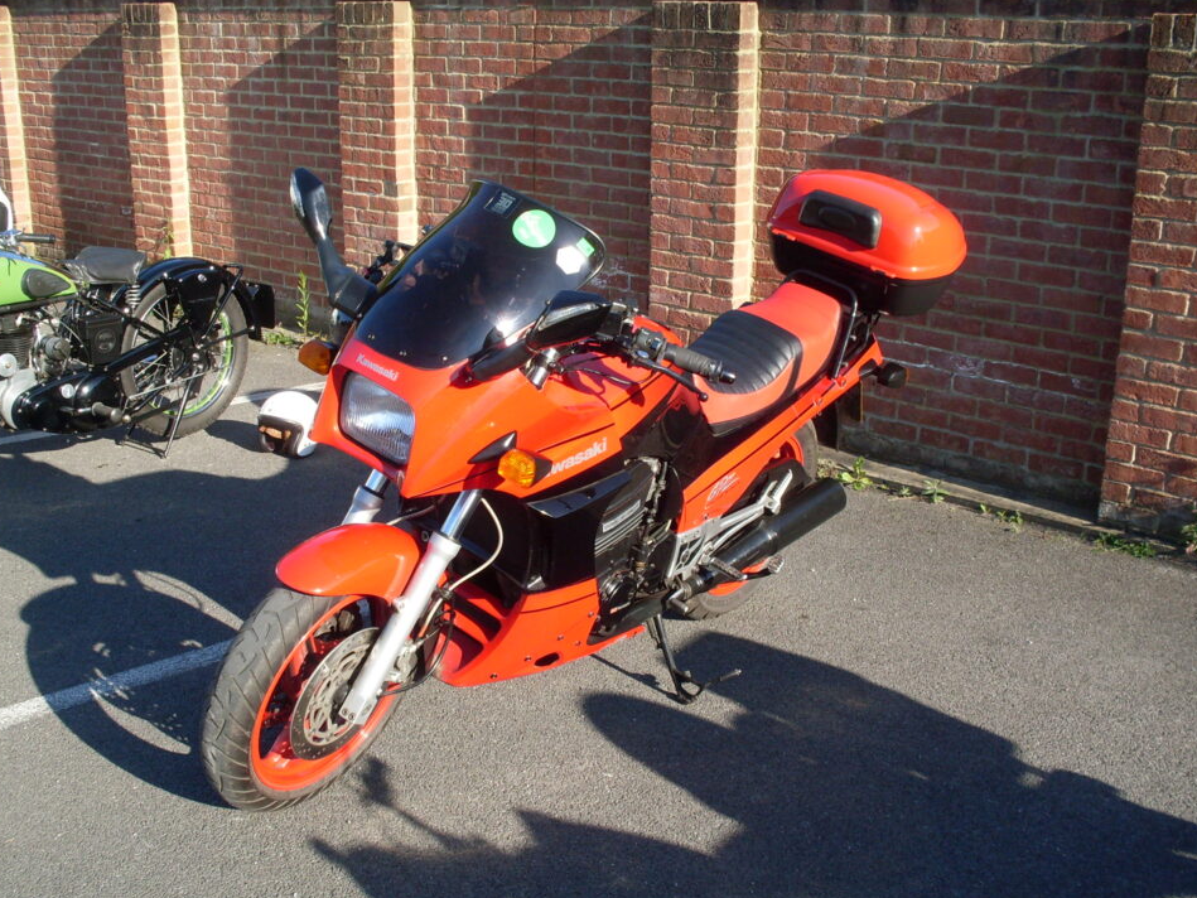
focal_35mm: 41
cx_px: 607
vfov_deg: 35.1
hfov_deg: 45.8
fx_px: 1418
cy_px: 479
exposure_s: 1/90
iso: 80
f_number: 8.4
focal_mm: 6.3
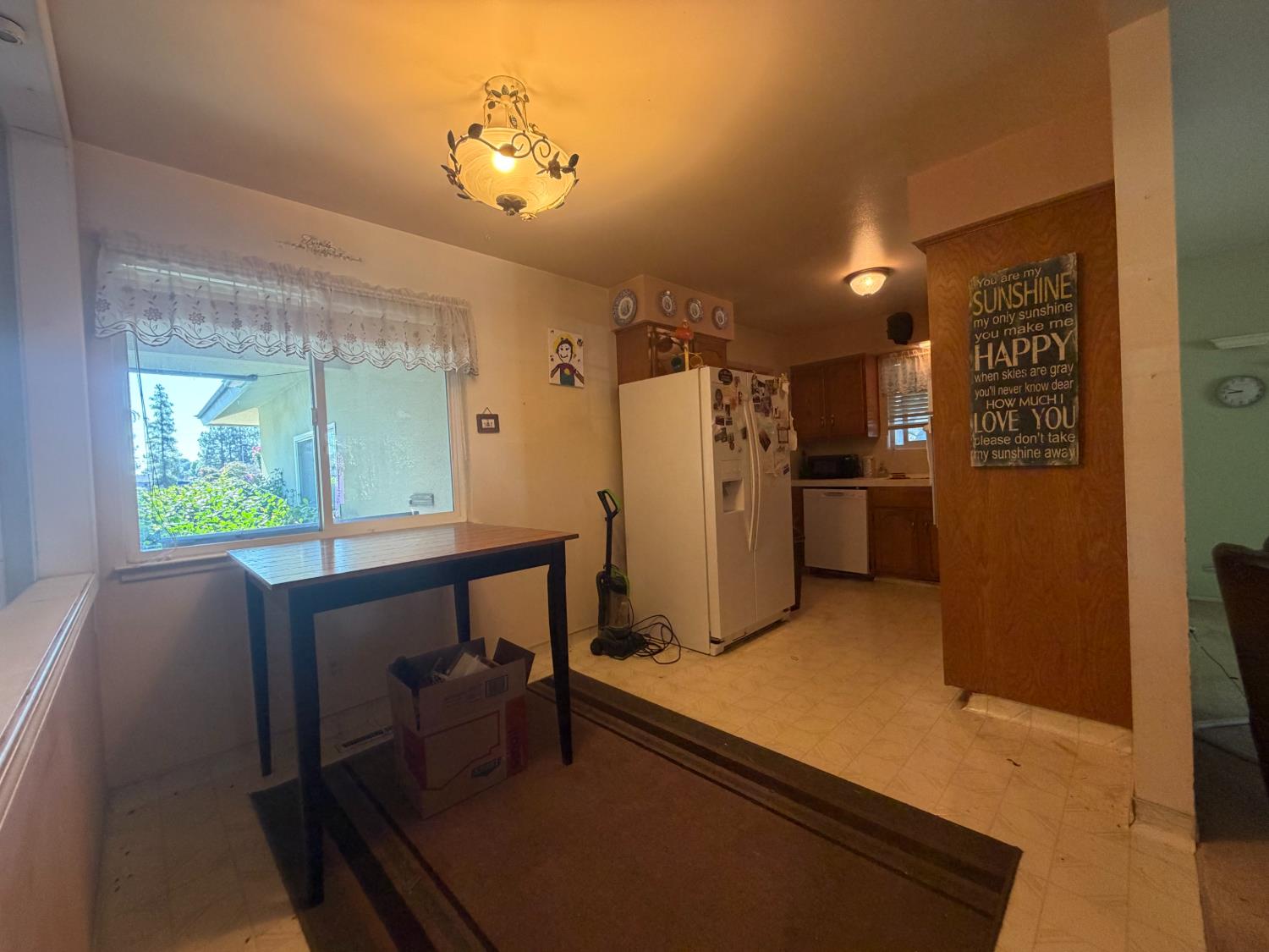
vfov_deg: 85.7
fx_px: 513
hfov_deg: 102.1
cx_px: 634
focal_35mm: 14
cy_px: 476
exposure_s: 1/60
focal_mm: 2.22
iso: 250
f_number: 2.2
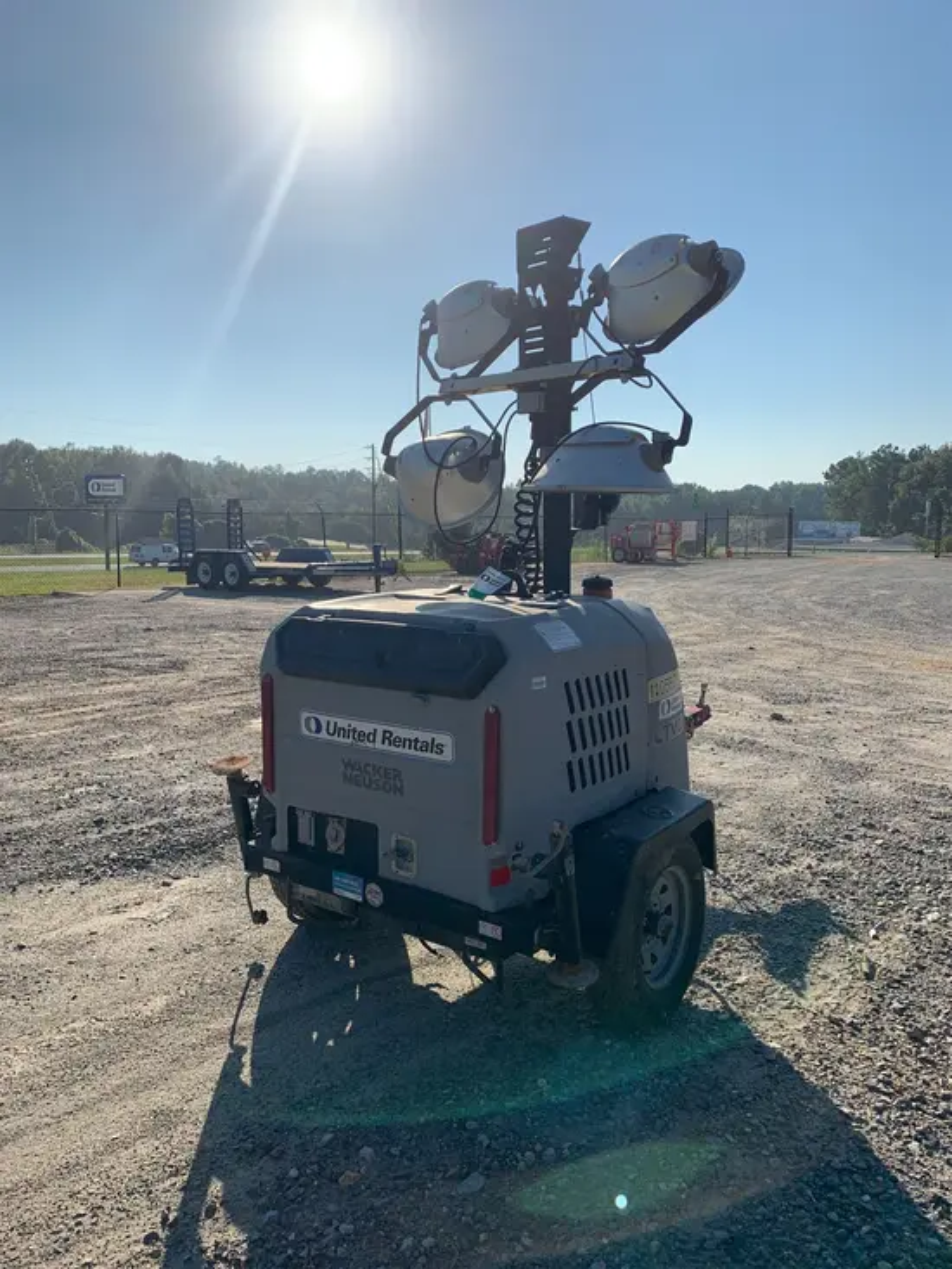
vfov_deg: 67.3
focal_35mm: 26
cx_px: 476
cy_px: 634
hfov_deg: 53.1
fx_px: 953
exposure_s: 1/5405
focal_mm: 4.25
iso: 25
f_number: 1.8
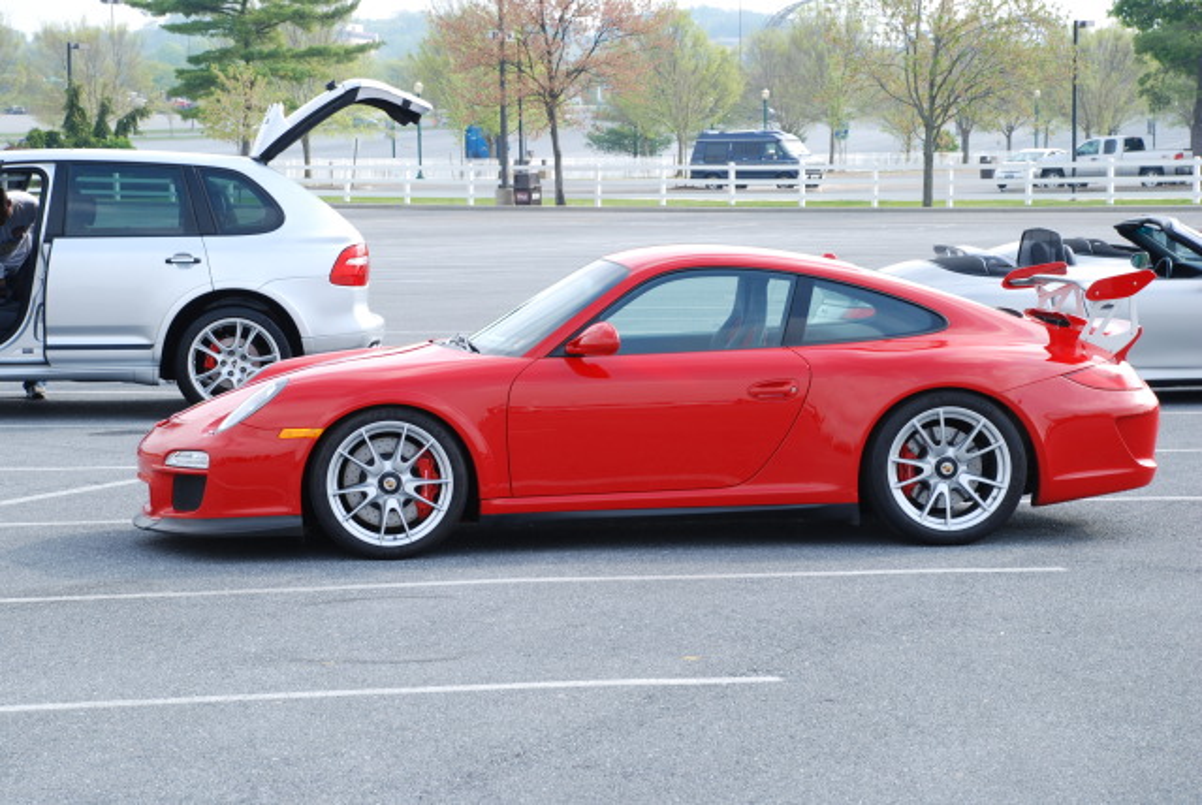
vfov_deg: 13.9
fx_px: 3310
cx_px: 601
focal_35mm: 99
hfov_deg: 20.6
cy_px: 402
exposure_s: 1/60
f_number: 10
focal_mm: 66
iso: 100
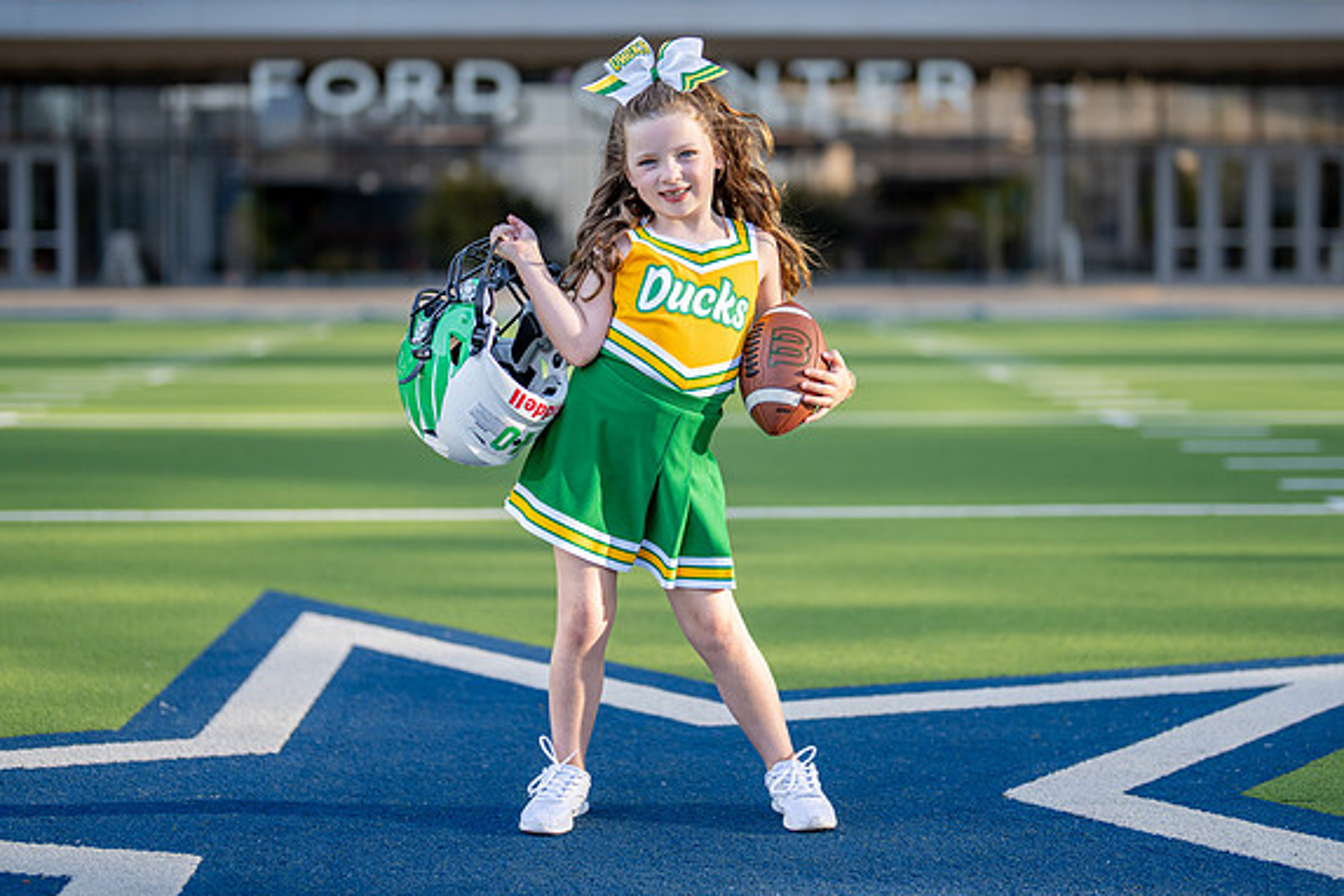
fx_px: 2688
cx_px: 696
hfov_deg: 28.1
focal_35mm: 72
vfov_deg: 18.9
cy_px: 398
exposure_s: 1/3200
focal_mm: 50
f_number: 1.2
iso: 100
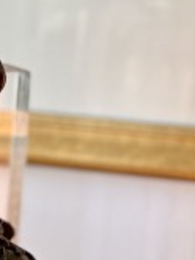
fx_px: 1401
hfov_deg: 7.9
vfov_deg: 10.5
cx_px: -36
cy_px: 285
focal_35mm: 186
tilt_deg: -17.9
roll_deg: -1.7
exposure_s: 1/120
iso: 160
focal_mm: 9
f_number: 2.8
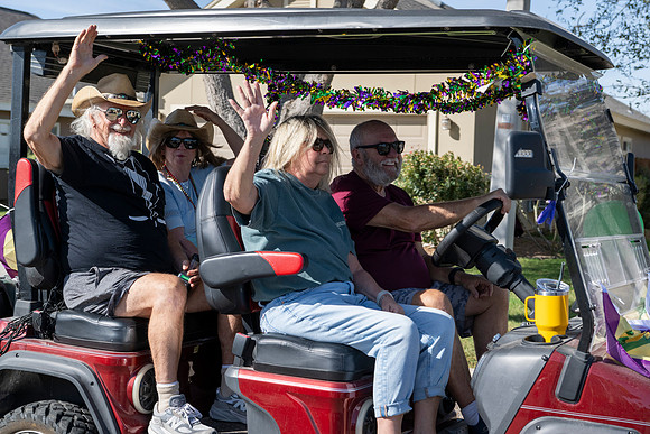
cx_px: 325
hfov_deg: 34.5
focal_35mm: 58
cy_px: 217
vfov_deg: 23.4
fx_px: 1047
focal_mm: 58
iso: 280
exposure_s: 1/640
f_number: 6.3
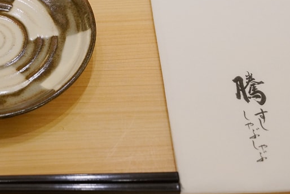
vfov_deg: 13.9
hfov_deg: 20.5
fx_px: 790
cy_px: 46
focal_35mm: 98
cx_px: 41
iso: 1600
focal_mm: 42
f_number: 4
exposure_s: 1/160
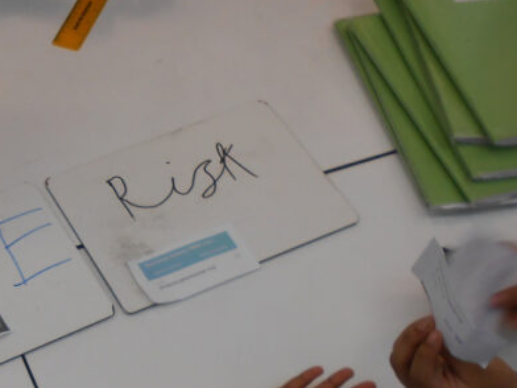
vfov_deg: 20.9
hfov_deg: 27.1
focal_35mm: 68
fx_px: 1016
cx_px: 13
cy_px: 385
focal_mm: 4.6
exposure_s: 1/50
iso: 80
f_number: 3.5
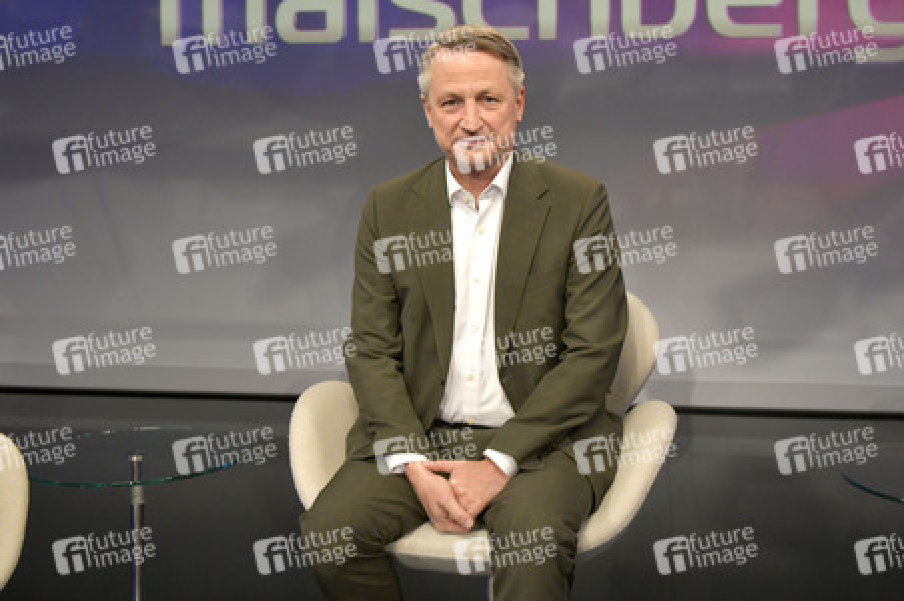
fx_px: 853
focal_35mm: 34
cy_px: 300
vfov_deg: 38.8
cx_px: 452
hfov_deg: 55.8
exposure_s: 1/320
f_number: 5.6
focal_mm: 34
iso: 2500
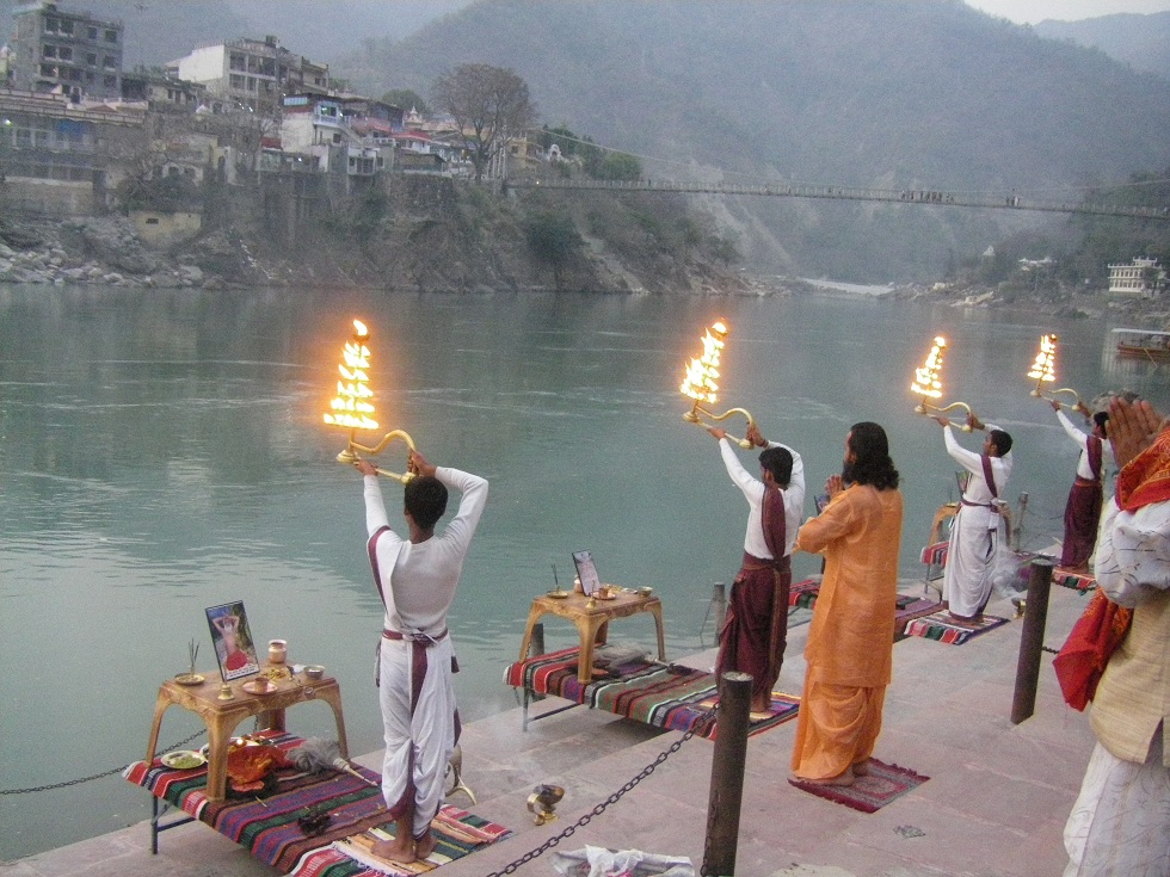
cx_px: 585
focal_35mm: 38
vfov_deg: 37.7
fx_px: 1284
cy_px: 438
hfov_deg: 49.0
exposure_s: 1/50
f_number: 3.5
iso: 800
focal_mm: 6.3
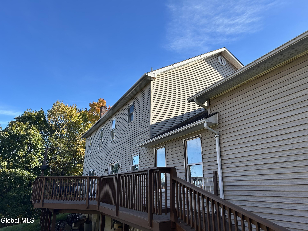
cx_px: 154
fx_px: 231
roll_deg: -0.2
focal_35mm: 26
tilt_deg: +17.7
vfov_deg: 53.1
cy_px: 116
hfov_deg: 67.3
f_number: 1.5
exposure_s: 1/1575
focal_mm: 5.7
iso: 50
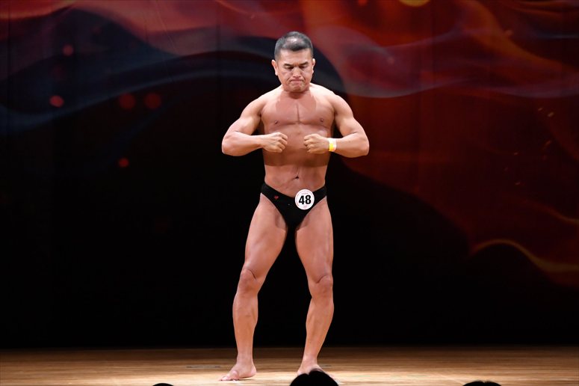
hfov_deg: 8.1
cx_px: 290
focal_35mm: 255
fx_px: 4099
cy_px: 193
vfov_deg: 5.4
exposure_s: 1/400
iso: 4000
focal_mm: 170
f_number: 5.6
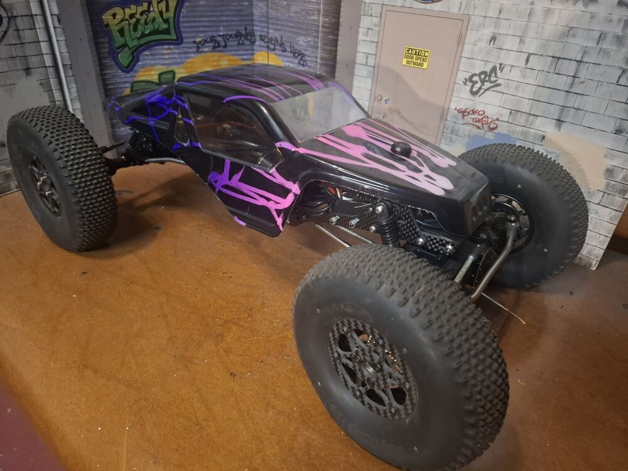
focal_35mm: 23
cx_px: 314
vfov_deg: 58.9
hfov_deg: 73.9
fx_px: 417
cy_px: 236
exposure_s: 1/20
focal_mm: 5.54
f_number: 1.8
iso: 800
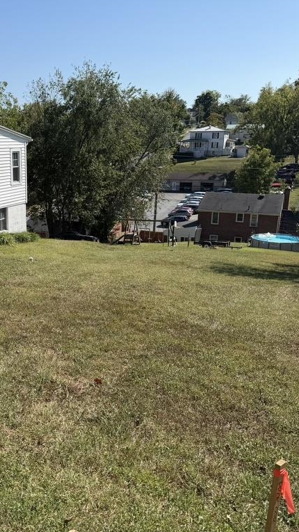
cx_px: 45
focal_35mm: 35
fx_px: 494
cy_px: 266
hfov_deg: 32.4
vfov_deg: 56.6
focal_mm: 6.76
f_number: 1.78
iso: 80
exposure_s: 1/4673
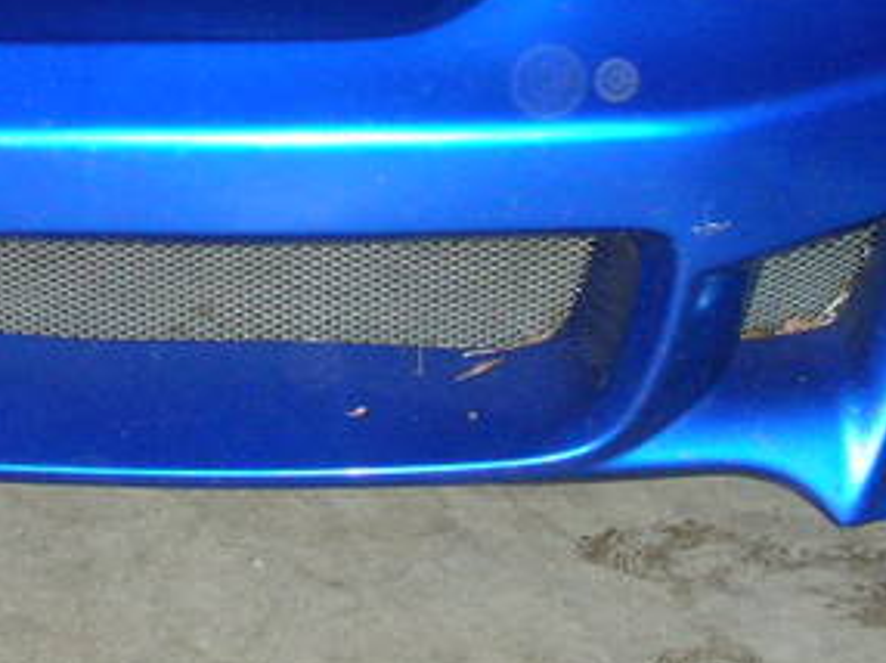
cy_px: 149
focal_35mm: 98
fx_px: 2506
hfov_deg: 19.8
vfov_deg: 15.0
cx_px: 146
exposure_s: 1/60.1
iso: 182
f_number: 3
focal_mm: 5.8
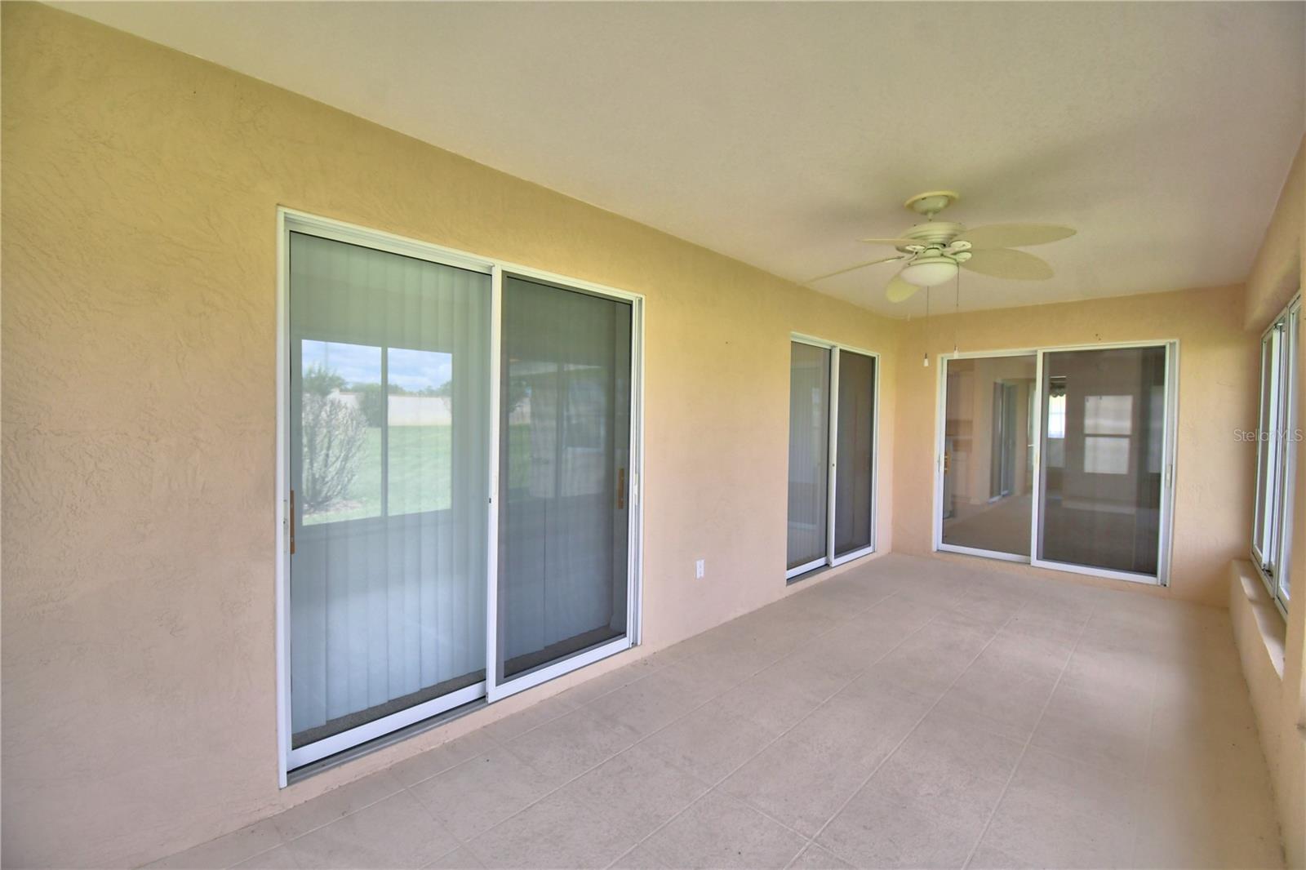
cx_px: 653
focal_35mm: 15
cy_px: 435
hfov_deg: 100.4
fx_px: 544
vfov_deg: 77.3
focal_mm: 10
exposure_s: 1/125
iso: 250
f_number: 4.5
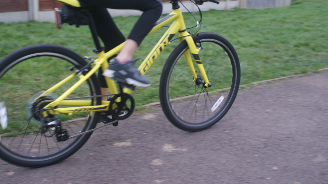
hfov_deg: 47.3
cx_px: 157
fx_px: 374
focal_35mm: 43
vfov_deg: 27.6
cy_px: 71
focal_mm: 26
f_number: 4.5
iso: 400
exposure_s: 1/100
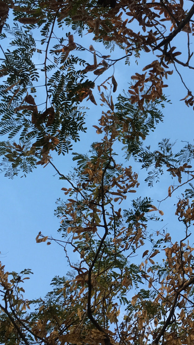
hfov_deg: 19.9
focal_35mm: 58
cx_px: 208
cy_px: 178
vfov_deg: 36.0
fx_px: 531
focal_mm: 4.15
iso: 40
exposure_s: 1/120
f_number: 2.2
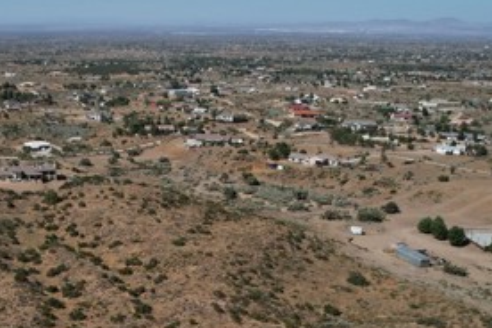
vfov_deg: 25.6
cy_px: 302
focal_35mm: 51
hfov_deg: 38.0
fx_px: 697
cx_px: 127
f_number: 2.8
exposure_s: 1/3200
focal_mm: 8.38
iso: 100
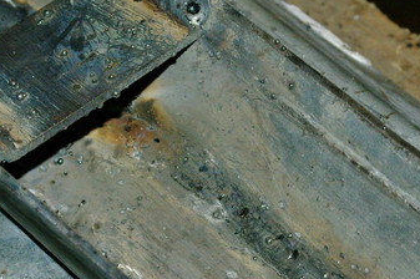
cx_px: 325
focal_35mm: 171
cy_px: 284
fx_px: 1993
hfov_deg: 12.0
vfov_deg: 8.0
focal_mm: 48
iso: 1600
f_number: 10
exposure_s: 1/60
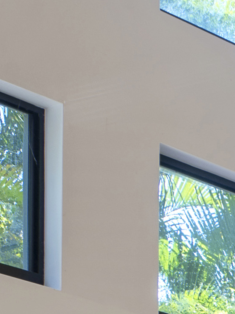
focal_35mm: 173
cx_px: 925
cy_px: 804
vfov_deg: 9.8
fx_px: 1566
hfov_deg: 6.8
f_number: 10
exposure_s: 1/10
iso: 100
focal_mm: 22
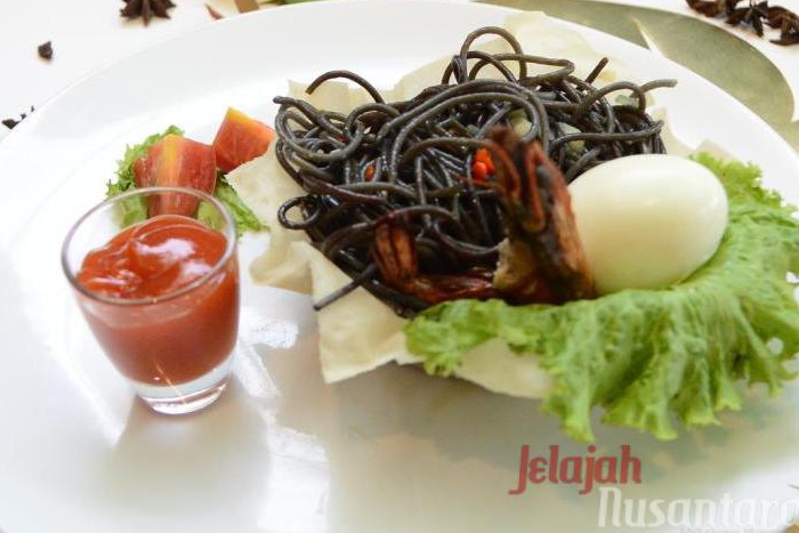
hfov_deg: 48.4
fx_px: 888
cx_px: 432
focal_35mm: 40
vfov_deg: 33.4
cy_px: 227
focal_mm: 22
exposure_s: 1/80
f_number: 4
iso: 1600
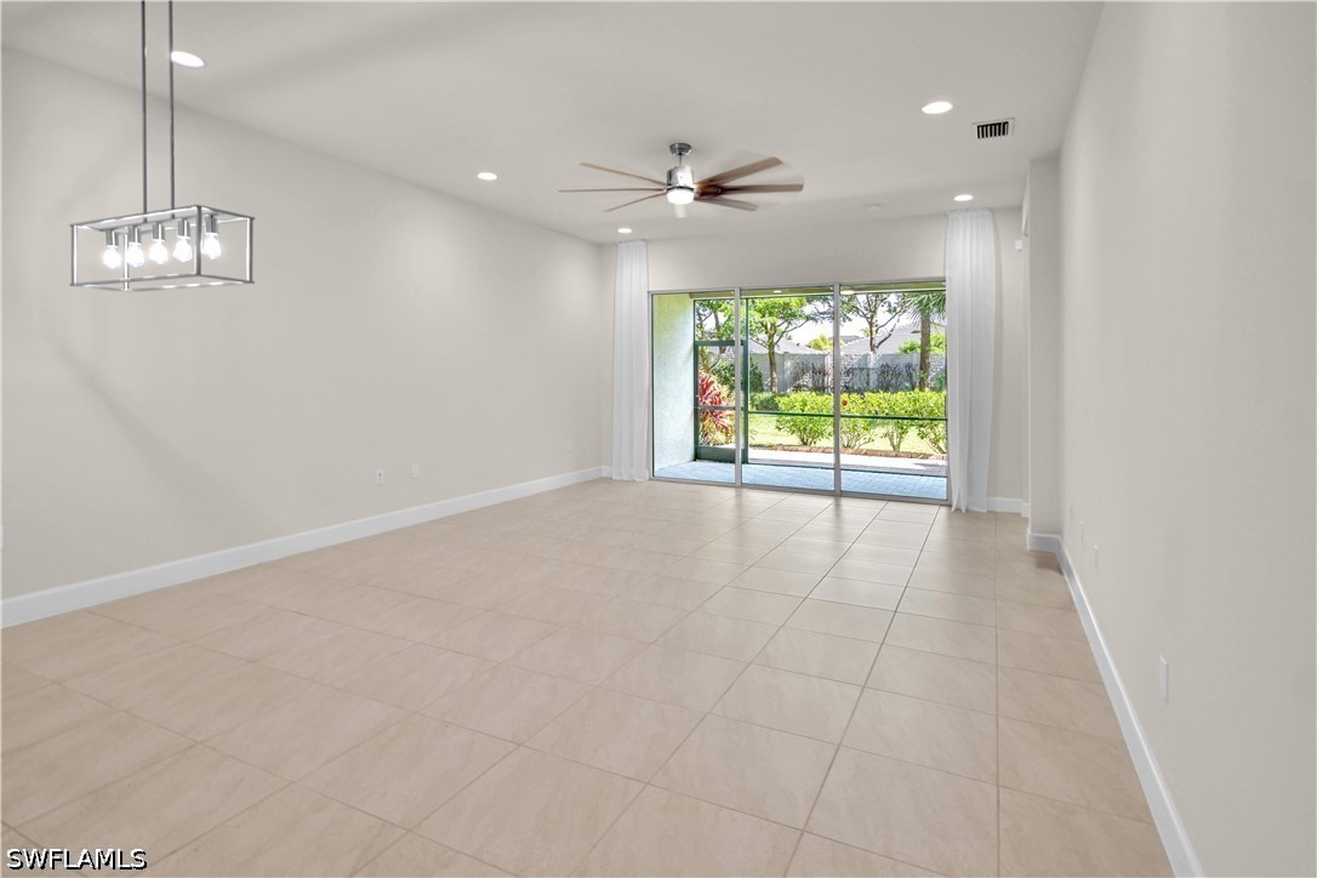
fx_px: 658
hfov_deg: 90.0
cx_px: 658
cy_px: 439
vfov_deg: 67.4
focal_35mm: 18
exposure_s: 1/40
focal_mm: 12
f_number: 3.5
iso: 100
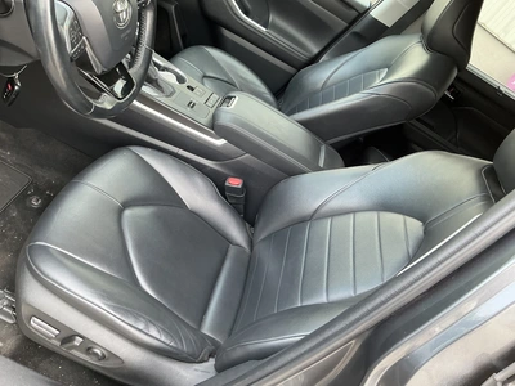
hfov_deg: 63.4
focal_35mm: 28
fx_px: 417
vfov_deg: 49.7
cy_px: 193
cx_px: 258
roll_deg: -40.1
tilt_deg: -29.6
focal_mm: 3
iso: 64
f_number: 1.8
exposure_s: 1/88
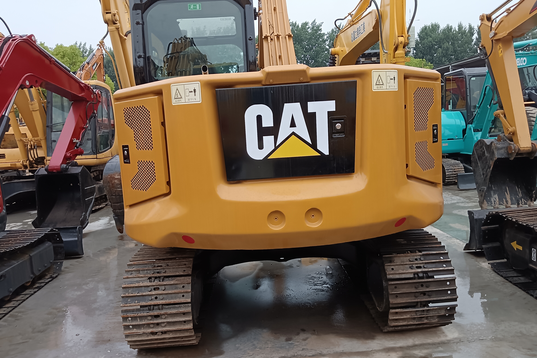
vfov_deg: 45.0
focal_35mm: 29
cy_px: 176
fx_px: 433
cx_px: 267
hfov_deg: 63.7
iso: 1222
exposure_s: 1/900
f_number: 1.8
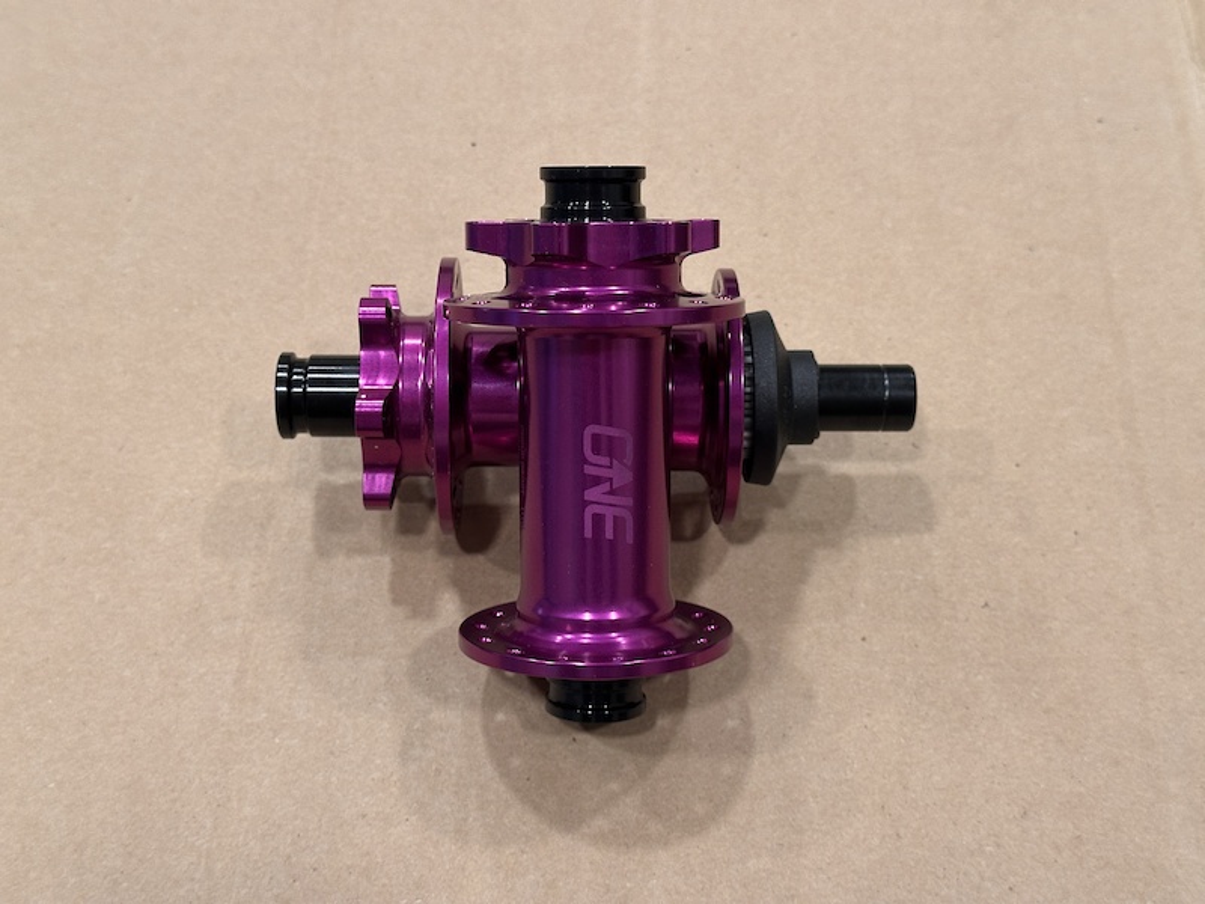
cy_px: 452
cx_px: 602
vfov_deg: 30.3
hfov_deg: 39.7
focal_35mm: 48
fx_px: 1671
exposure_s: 1/60
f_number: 1.78
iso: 200
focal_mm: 6.86
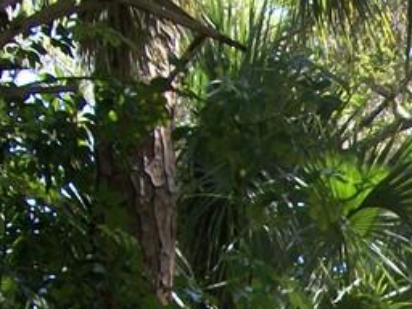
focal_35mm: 128
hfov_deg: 14.0
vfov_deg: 10.8
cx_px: 690
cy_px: 576
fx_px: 1523
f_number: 2.9
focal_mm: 5.7
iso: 80
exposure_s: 1/160
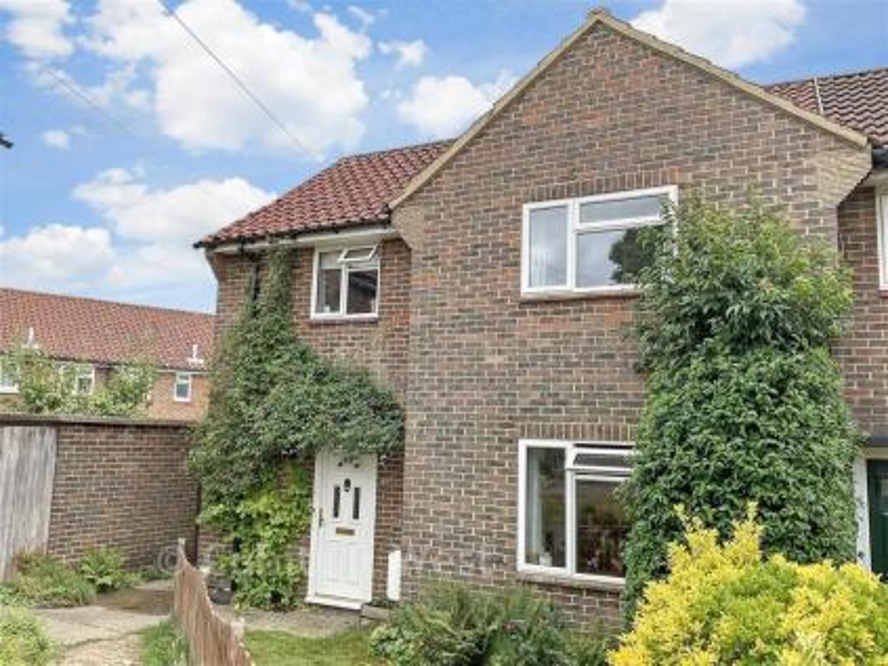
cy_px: 333
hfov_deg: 61.7
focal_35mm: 29
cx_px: 444
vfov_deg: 48.2
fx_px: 744
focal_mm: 3
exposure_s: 1/560
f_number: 1.8
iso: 16
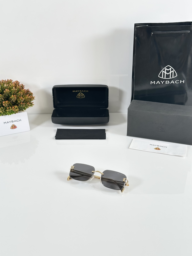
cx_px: 96
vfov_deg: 39.7
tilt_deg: -29.6
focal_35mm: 48
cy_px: 128
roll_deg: +0.9
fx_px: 355
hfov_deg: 30.3
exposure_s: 1/125
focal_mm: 6.86
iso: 80
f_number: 1.78
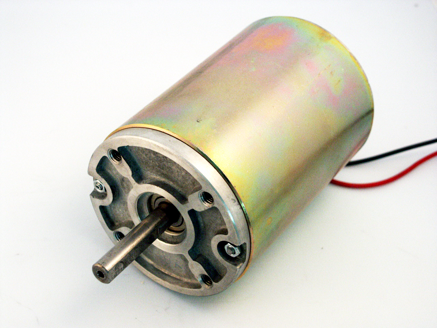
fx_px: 1035
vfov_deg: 18.0
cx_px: 218
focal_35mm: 82
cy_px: 164
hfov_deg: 23.8
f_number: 3.5
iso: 200
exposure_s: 1/45
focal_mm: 20.32
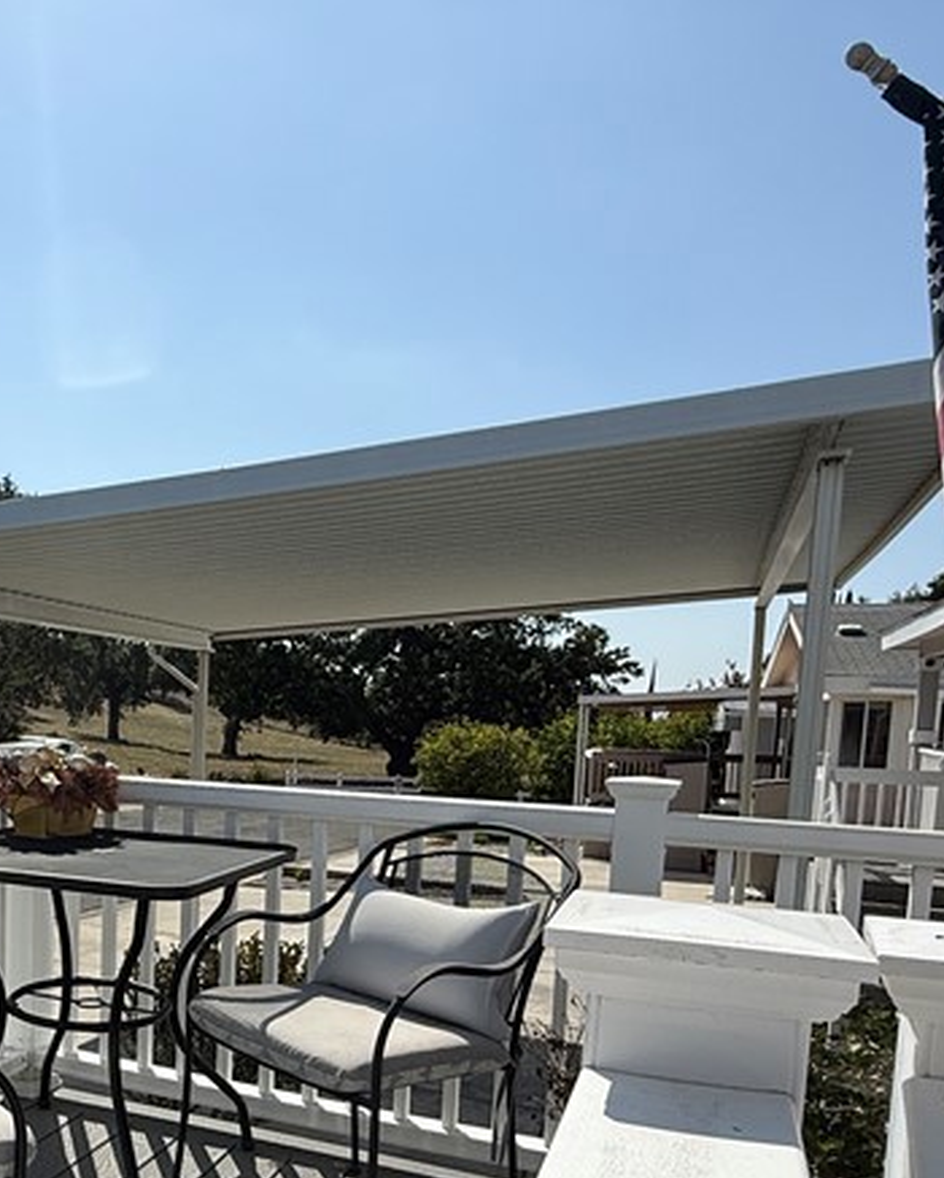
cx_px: 173
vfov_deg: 54.2
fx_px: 1117
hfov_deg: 43.4
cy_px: 814
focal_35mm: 32
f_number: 2.2
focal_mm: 2.22
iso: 50
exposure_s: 1/3891
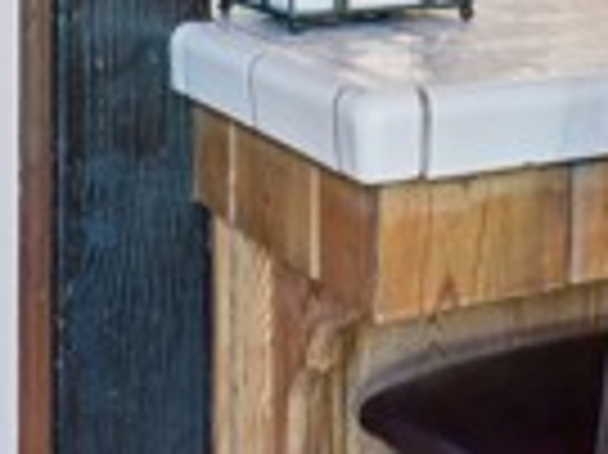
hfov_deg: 23.0
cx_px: 549
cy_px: -130
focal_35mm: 83
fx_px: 1455
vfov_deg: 16.8
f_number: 13
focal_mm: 18.2
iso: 100
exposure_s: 1.6
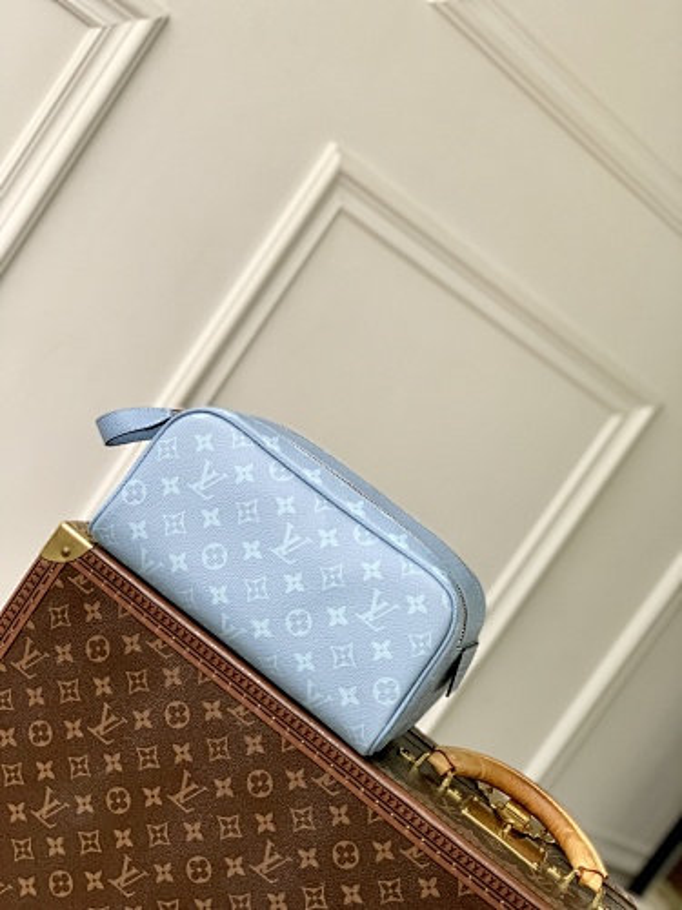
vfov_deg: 36.8
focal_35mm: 52
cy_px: 455
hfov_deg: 28.0
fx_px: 1366
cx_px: 341
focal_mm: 6
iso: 125
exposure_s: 1/60
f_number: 2.4
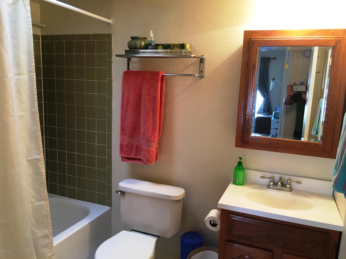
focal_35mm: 29
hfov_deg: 61.7
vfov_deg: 48.2
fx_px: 290
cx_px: 173
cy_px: 130
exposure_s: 1/15
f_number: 2.2
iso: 40
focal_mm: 4.15
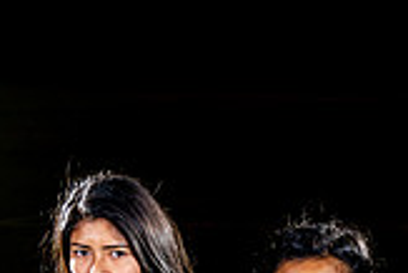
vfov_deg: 14.1
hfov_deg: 25.0
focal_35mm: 80
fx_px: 907
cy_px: 561
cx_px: 313
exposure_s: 1/125
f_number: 5.6
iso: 100
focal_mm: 29
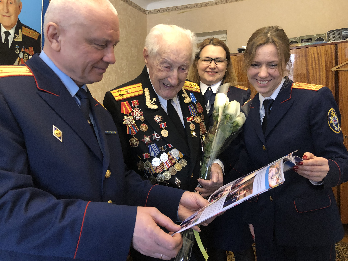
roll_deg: +4.2
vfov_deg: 49.7
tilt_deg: -9.0
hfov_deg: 63.4
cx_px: 174
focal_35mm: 28
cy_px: 130
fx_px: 281
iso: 100
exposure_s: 1/12
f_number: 1.8
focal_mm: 3.99
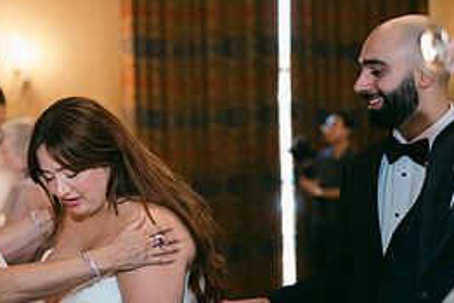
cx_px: 66
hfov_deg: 24.8
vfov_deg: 17.0
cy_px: 222
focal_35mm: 80
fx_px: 1009
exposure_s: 1/125
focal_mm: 35
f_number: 1.2
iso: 640
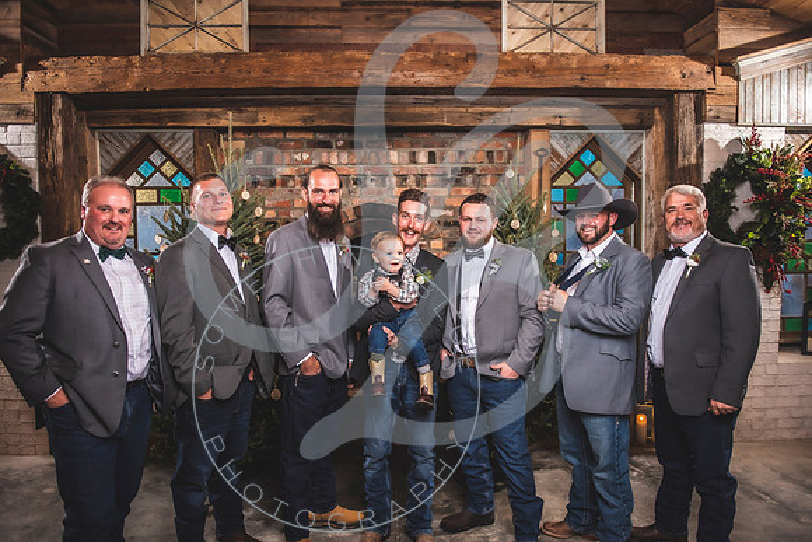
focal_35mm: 25
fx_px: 567
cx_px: 406
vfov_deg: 51.0
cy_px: 271
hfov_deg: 71.2
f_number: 2.8
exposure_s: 1/160
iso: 200
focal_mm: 24
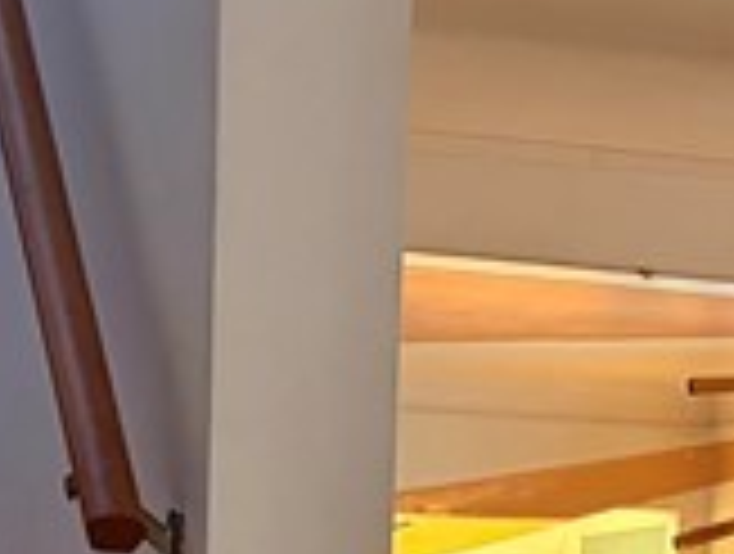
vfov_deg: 8.6
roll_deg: -2.6
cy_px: 1108
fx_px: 3464
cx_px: 482
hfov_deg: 12.1
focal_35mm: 163
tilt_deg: -6.7
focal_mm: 5.96
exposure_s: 1/40
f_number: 1.6
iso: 500
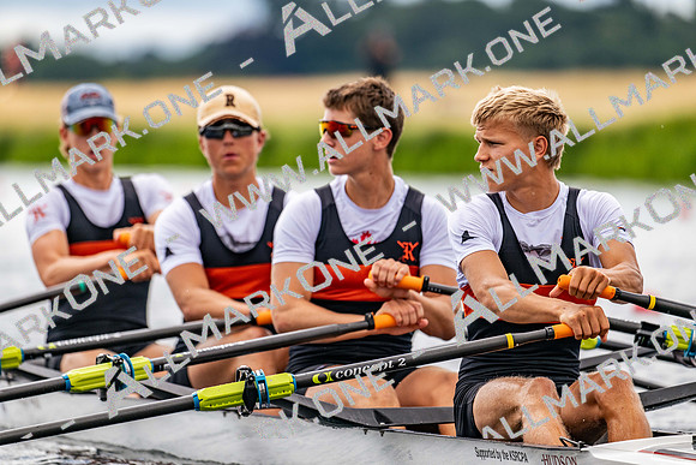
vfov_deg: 3.4
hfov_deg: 5.2
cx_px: 348
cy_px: 232
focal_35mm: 400
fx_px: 7735
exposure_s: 1/2500
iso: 360
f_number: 4.5
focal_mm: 400
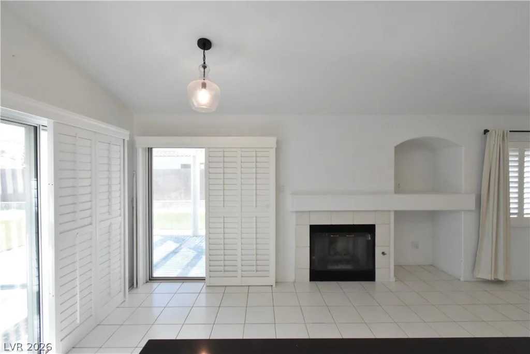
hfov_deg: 100.4
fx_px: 221
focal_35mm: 15
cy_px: 177
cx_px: 265
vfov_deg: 77.3
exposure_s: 1/40
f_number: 18
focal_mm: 10
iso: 4000
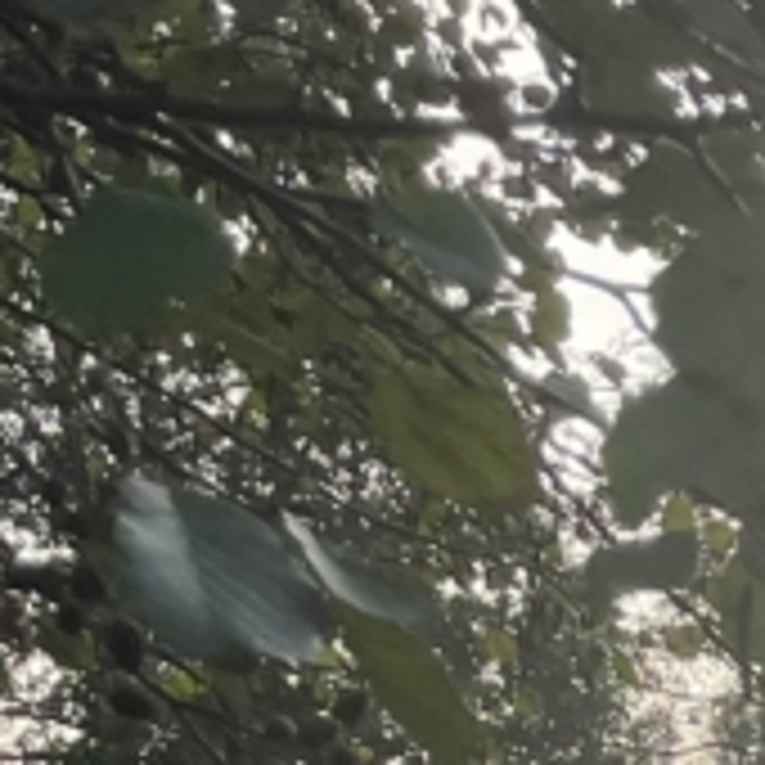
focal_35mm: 162
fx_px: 4050
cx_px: 2169
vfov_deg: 9.8
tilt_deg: -3.6
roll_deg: -1.0
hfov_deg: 9.1
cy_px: 1683
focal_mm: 4.2
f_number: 1.6
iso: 32
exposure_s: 1/836
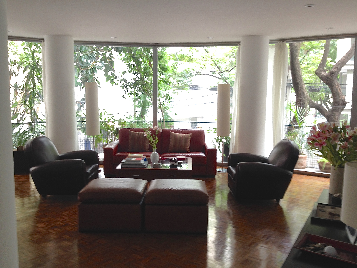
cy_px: 134
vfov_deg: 42.9
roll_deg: -1.2
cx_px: 178
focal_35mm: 33
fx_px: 340
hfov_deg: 55.4
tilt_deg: -6.6
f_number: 2.4
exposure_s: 1/20
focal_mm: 4.12
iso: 50
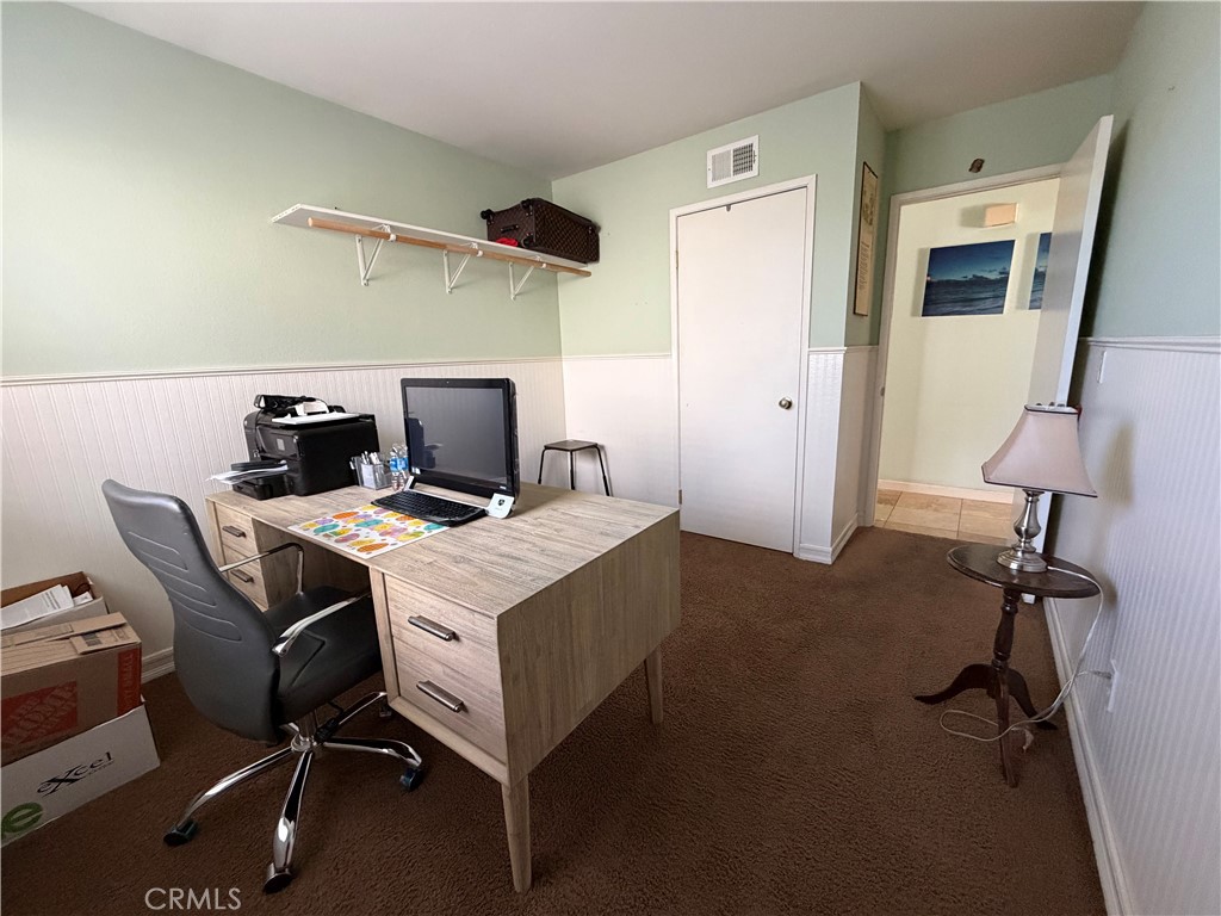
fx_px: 494
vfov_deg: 85.7
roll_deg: +2.5
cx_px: 610
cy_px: 458
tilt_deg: -12.3
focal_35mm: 14
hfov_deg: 102.1
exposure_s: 1/60
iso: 500
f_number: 2.2
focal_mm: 2.22
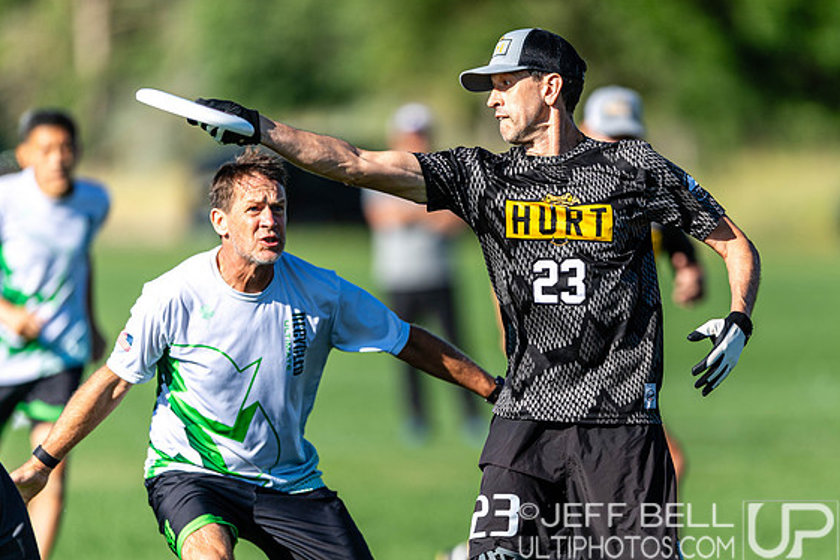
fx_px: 12809
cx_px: 561
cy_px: 381
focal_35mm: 549
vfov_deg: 2.5
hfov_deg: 3.8
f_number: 2.8
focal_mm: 400
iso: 100
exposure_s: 1/2000
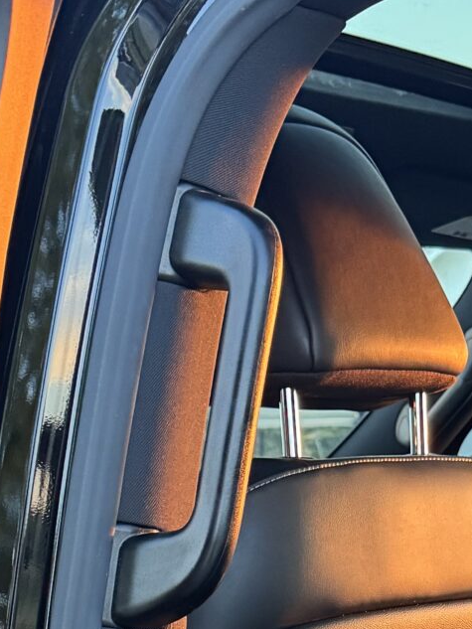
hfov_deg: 15.2
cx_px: 336
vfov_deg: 18.0
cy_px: 953
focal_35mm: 97
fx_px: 1763
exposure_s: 1/60
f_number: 1.78
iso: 500
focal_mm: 6.76
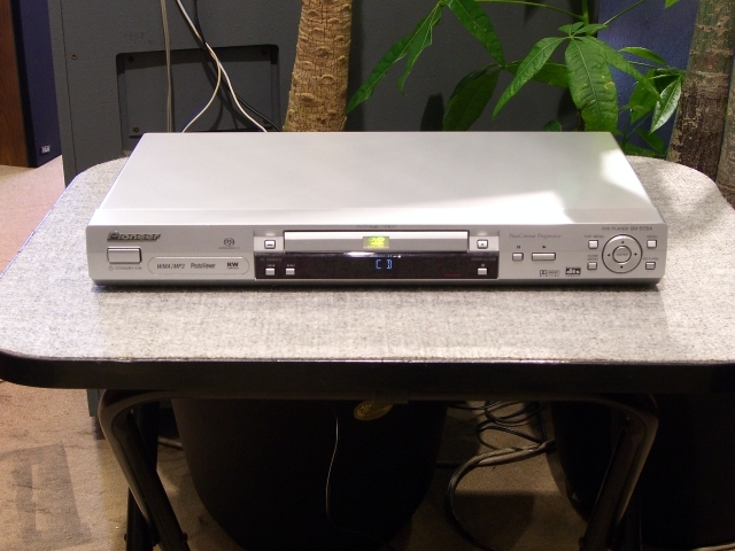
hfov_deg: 33.8
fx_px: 1210
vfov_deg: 25.7
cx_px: 368
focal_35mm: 57
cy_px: 276
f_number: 5
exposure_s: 1/8
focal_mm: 11.8
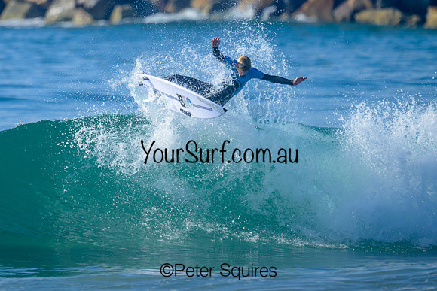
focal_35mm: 1098
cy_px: 91
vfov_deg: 1.3
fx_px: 13333
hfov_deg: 1.9
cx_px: 154
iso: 360
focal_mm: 800
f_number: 6.3
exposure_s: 1/2000
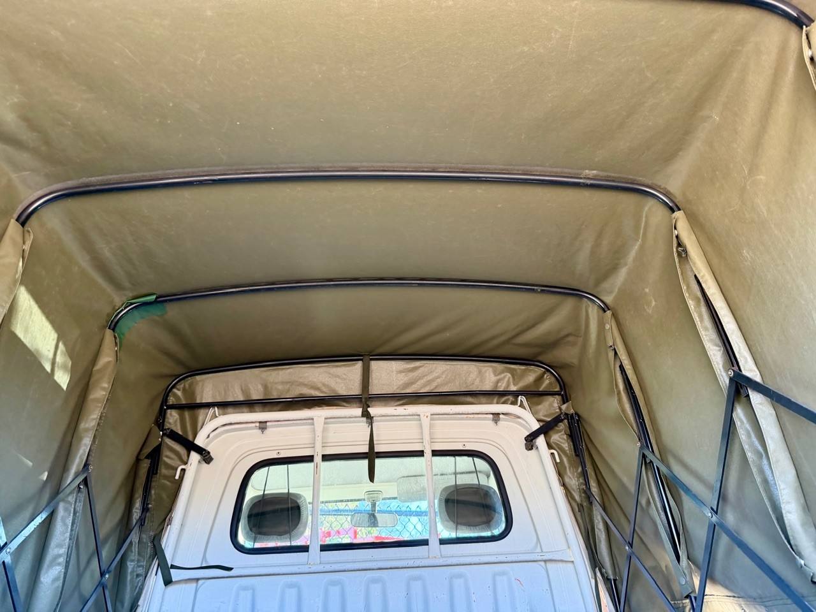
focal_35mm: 24
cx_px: 408
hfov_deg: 71.6
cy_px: 306
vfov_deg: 56.8
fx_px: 566
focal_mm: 6.76
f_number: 1.78
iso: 200
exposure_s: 1/98
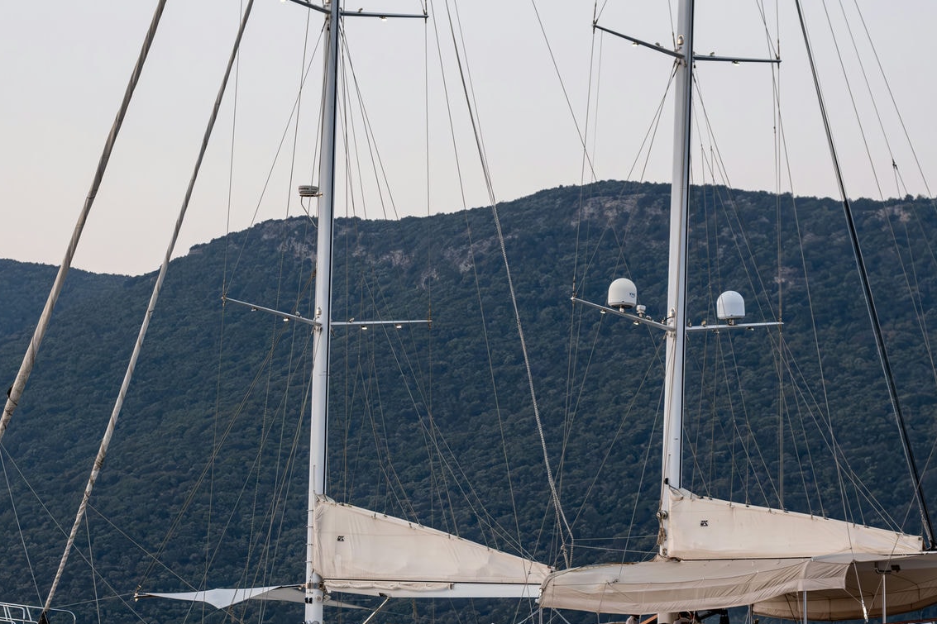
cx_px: 494
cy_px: 430
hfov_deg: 12.8
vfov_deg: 8.5
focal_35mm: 161
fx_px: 4190
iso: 1250
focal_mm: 63.4
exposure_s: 1/500
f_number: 2.8
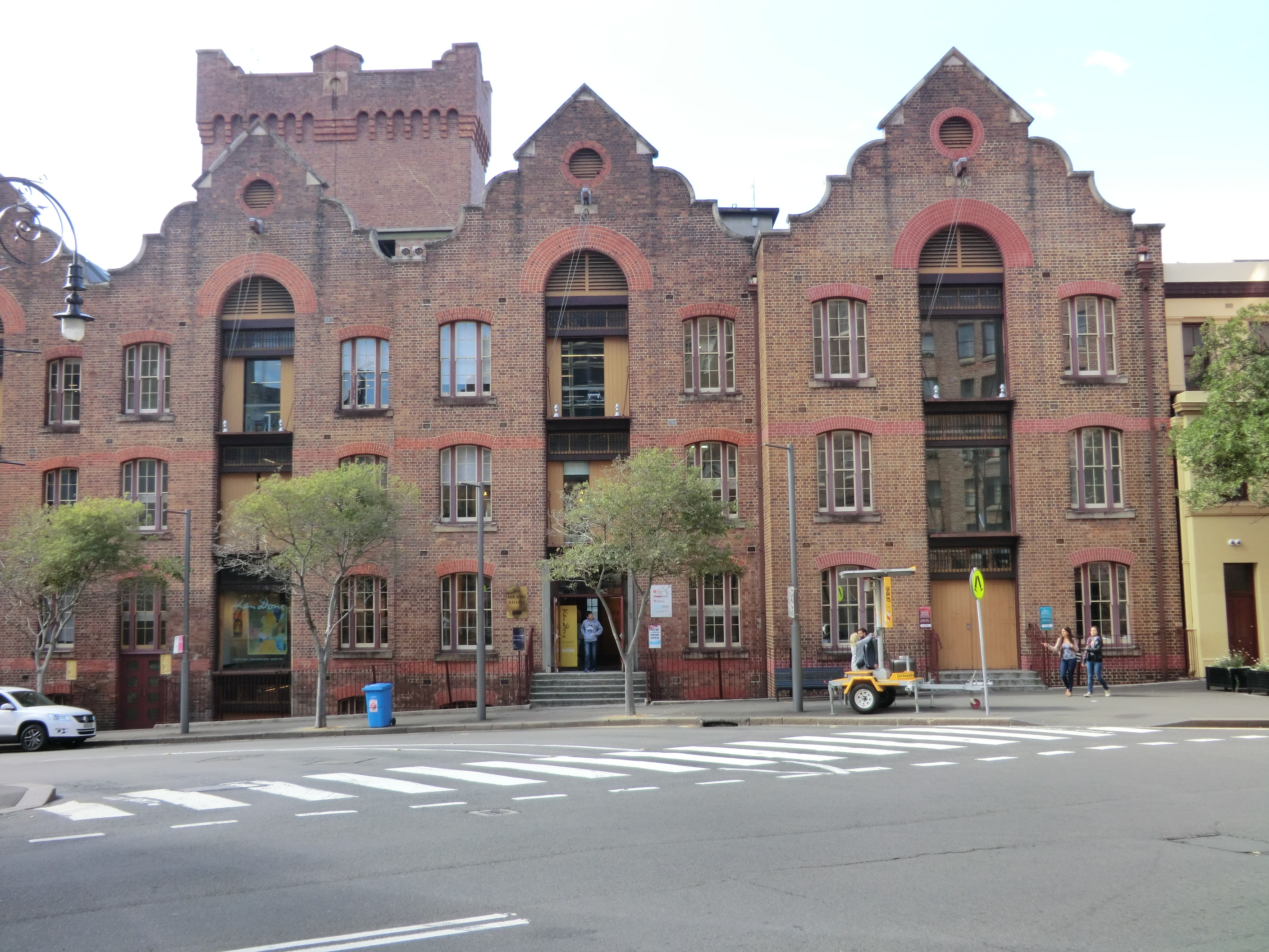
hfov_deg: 54.0
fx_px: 1246
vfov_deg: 41.8
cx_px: 634
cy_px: 476
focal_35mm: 34
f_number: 3.6
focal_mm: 6.1
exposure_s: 1/200
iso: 80
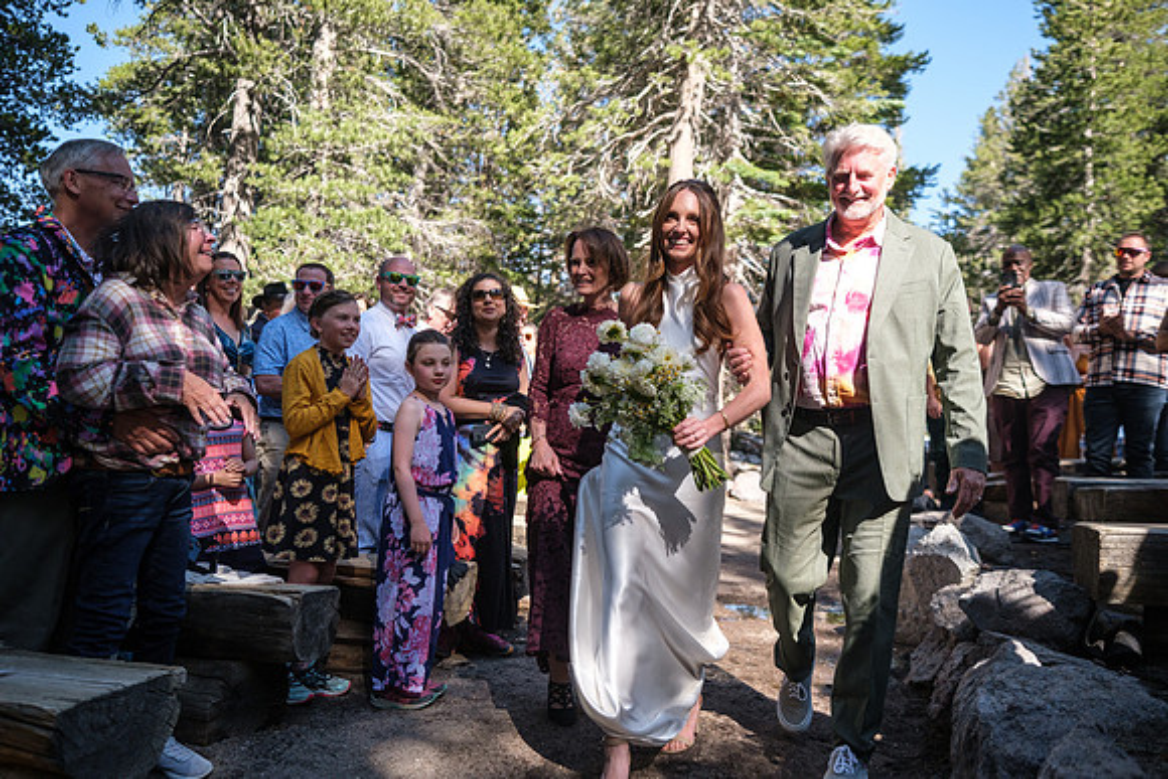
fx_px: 876
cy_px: 390
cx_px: 584
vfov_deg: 48.0
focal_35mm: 27
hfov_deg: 67.4
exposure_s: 1/4000
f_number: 1.6
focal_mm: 18
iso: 250
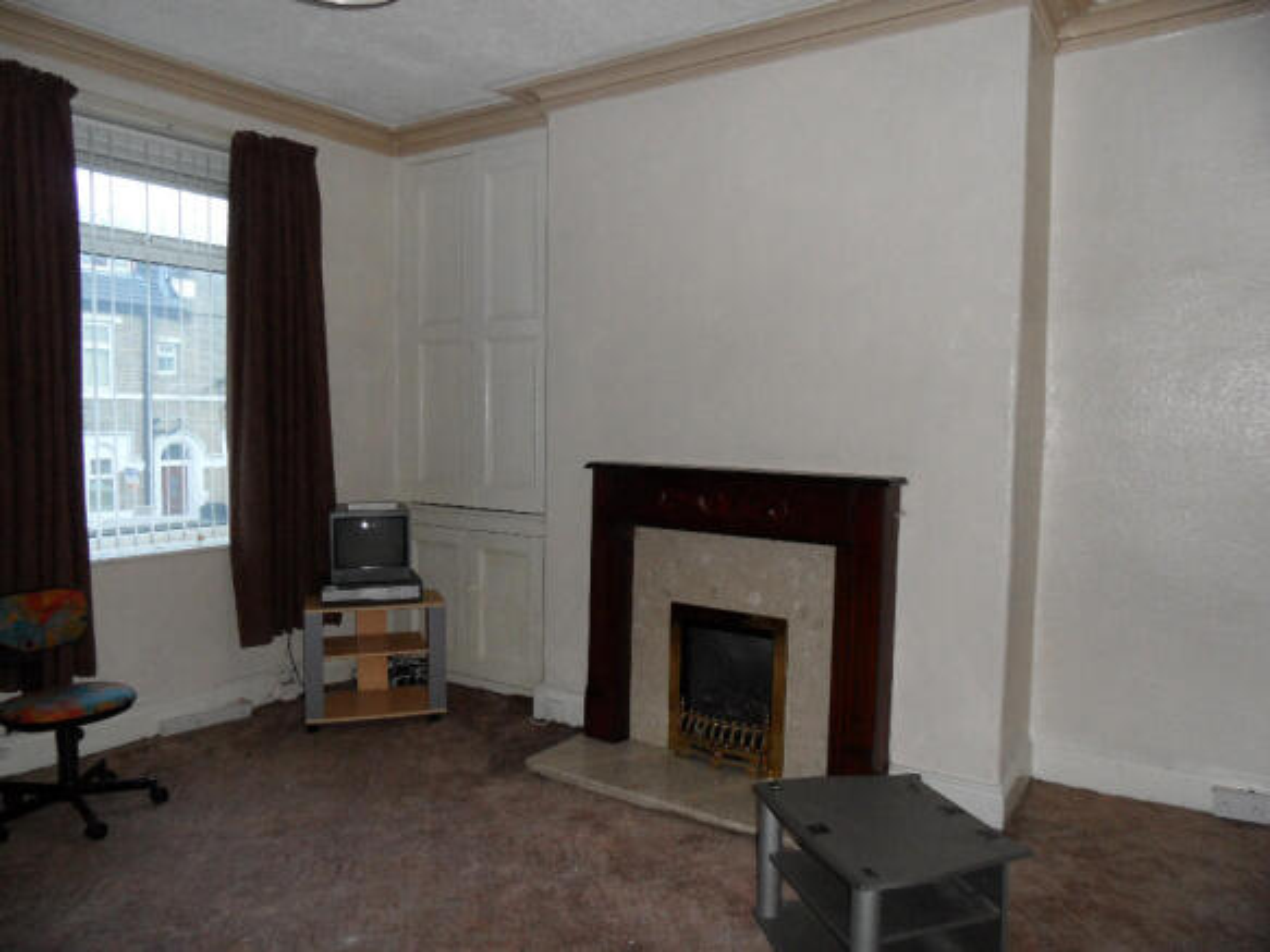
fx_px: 880
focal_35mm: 24
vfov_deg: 56.8
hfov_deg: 71.6
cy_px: 476
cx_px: 635
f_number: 3.2
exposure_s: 1/30
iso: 200
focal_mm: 3.9
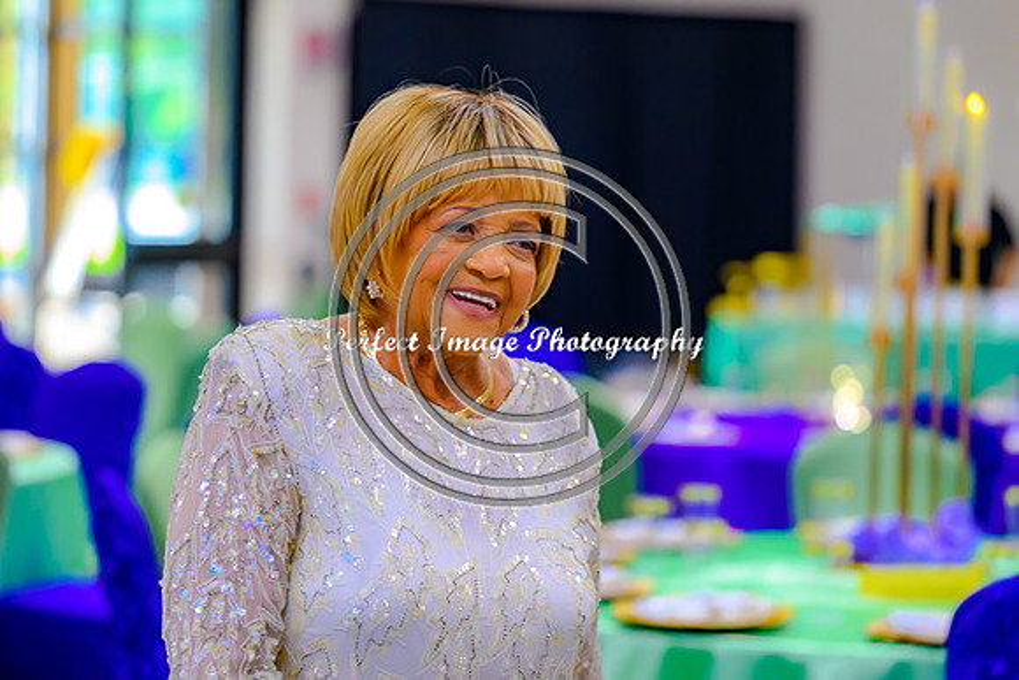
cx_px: 454
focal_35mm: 122
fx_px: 3454
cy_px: 313
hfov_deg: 16.8
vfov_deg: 11.2
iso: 2800
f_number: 2.8
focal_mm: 110
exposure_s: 1/200
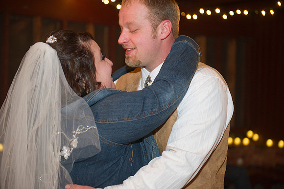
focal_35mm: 70
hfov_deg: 28.9
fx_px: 552
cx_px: 142
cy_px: 94
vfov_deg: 19.4
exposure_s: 1/50
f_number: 2.8
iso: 1250
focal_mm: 70
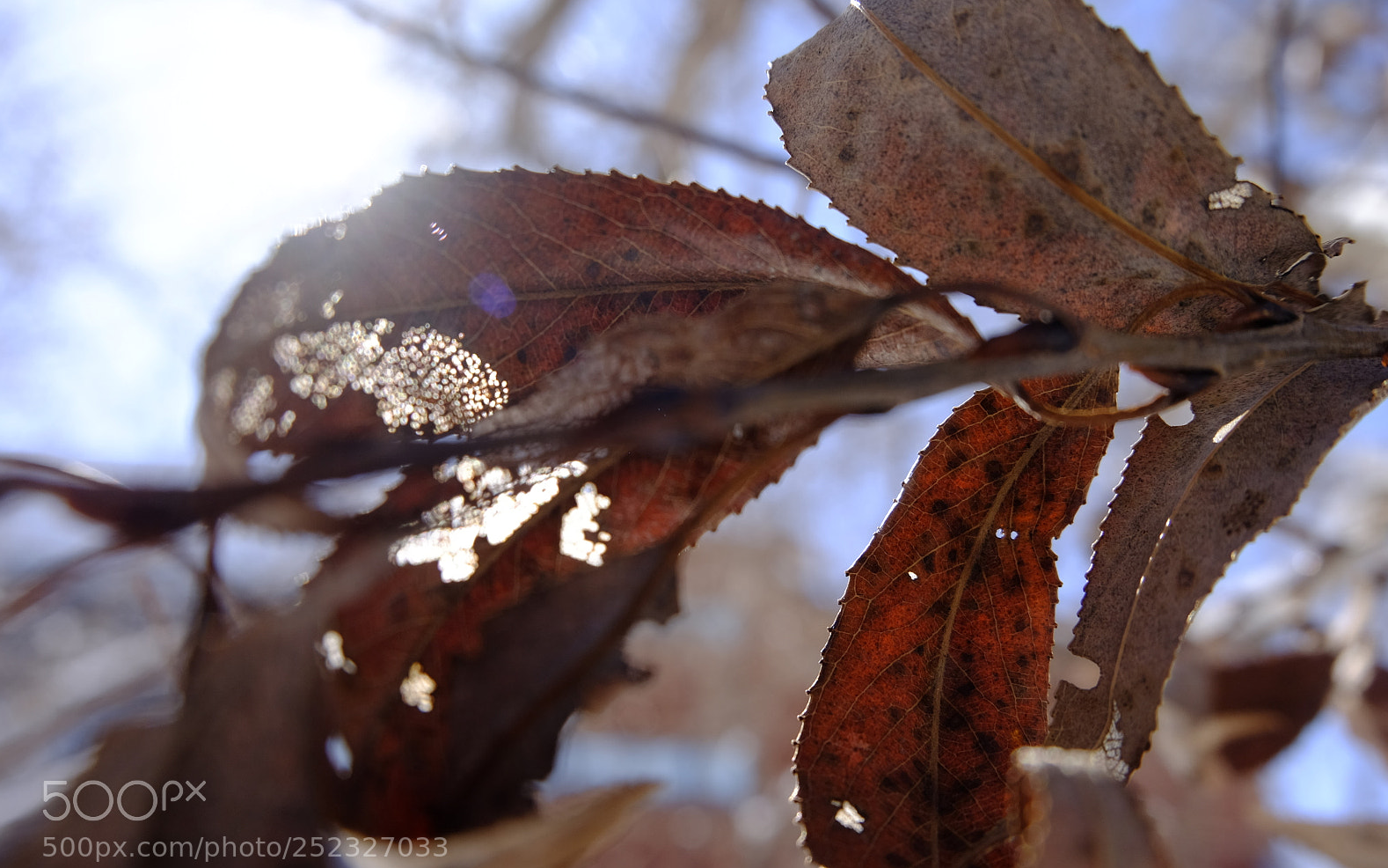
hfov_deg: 61.2
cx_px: 691
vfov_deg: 40.6
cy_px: 447
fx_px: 1173
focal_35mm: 31
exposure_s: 1/350
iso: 200
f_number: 6.4
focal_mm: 20.1
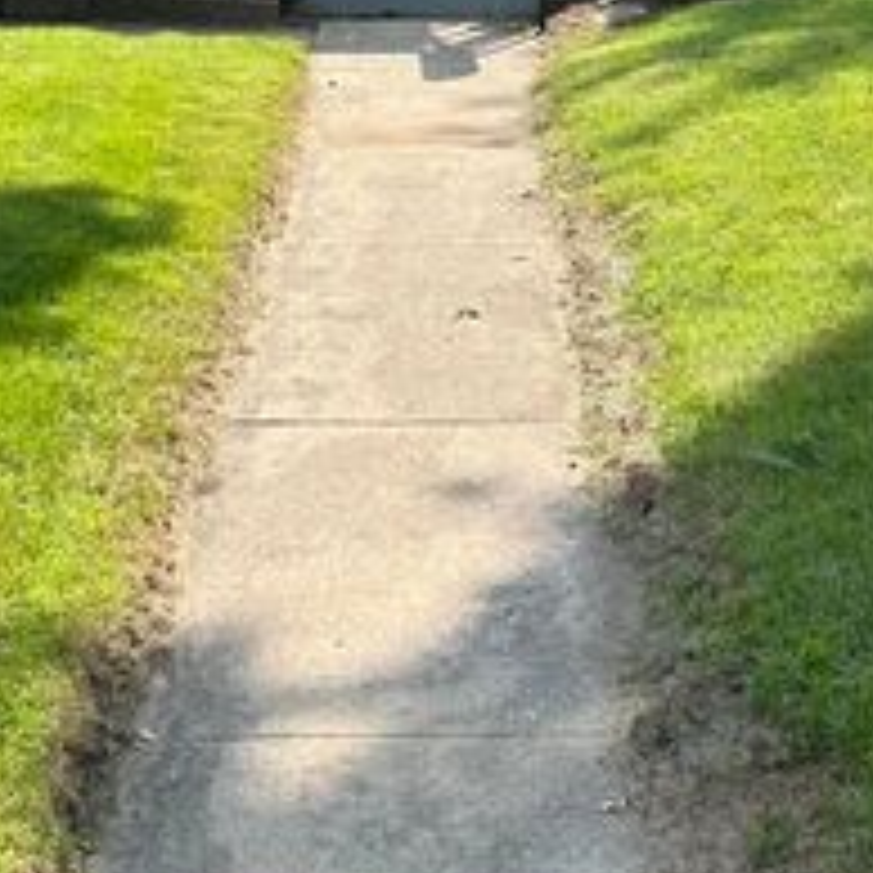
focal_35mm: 79
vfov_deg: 20.6
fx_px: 2254
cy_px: -151
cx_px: 432
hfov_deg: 21.9
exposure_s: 1/1488
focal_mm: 5.7
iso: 50
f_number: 1.5
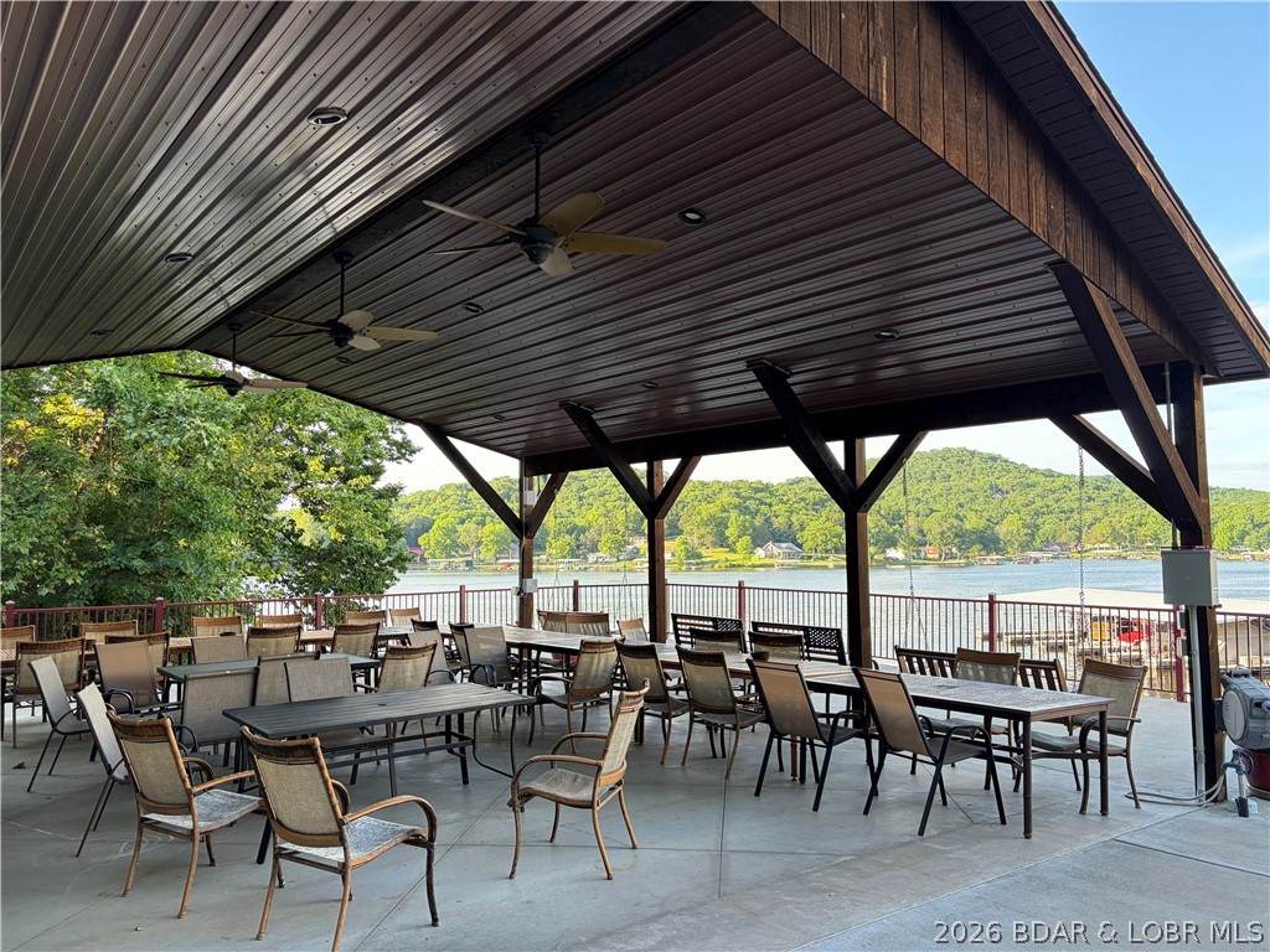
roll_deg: +1.5
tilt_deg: +3.9
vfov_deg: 53.1
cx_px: 635
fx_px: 954
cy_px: 476
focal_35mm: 26
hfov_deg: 67.3
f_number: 1.6
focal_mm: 5.96
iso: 50
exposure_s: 1/313
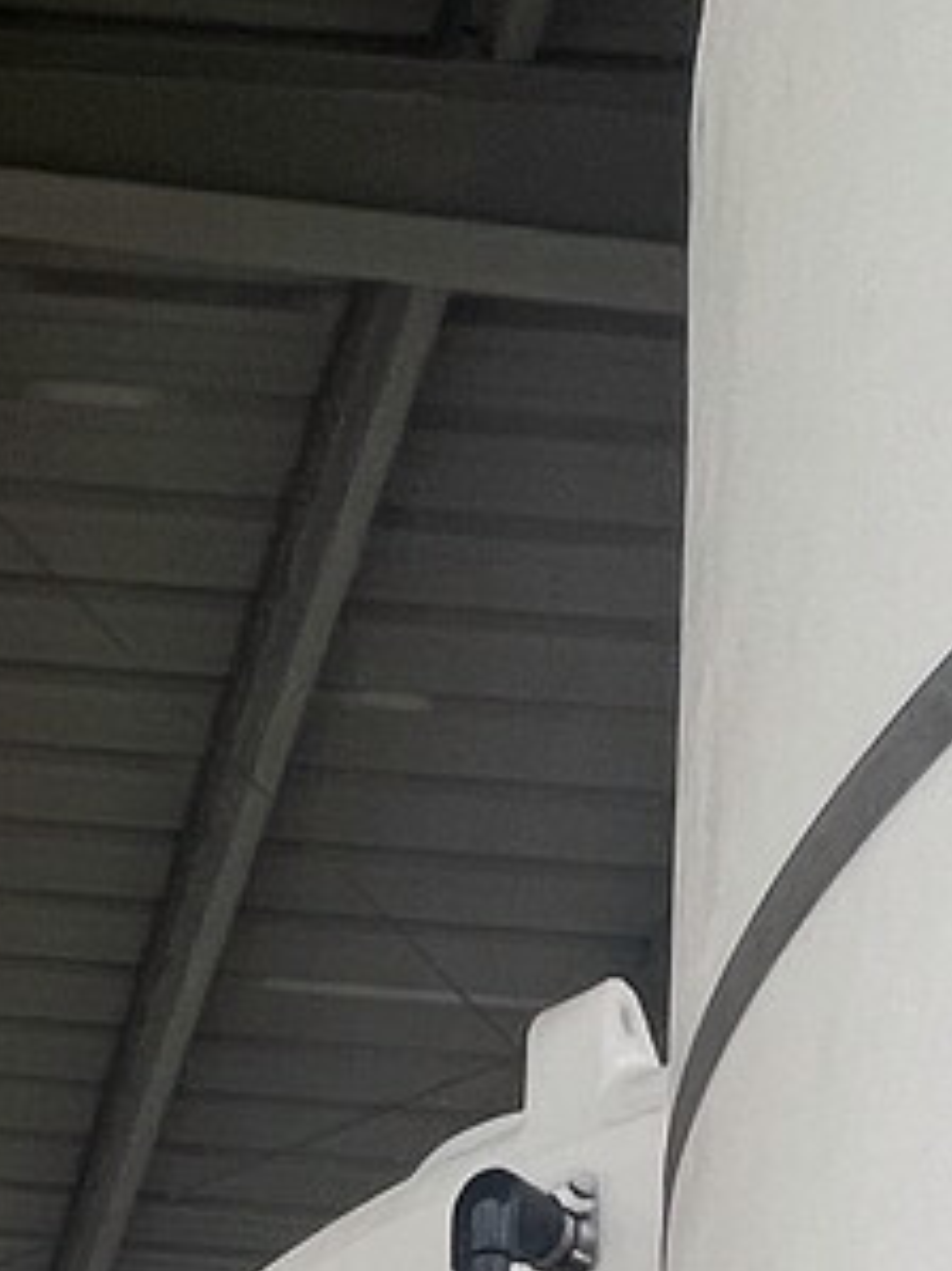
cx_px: -552
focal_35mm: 87
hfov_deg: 15.4
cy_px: 3154
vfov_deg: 14.1
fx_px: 3192
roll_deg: -0.4
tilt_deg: -5.0
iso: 32
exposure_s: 1/402
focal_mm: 1.57
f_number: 1.8
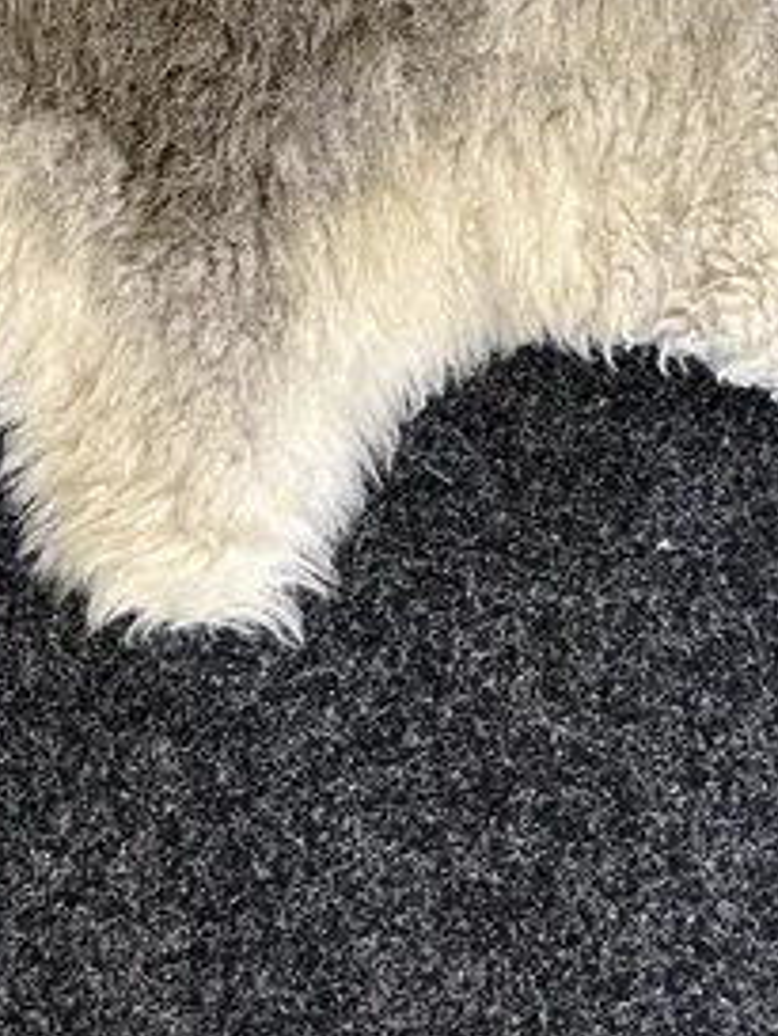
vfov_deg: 18.6
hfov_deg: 16.4
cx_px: 254
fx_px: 2695
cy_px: -622
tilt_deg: -74.4
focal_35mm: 90
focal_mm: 6.86
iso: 125
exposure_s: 1/50
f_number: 1.78
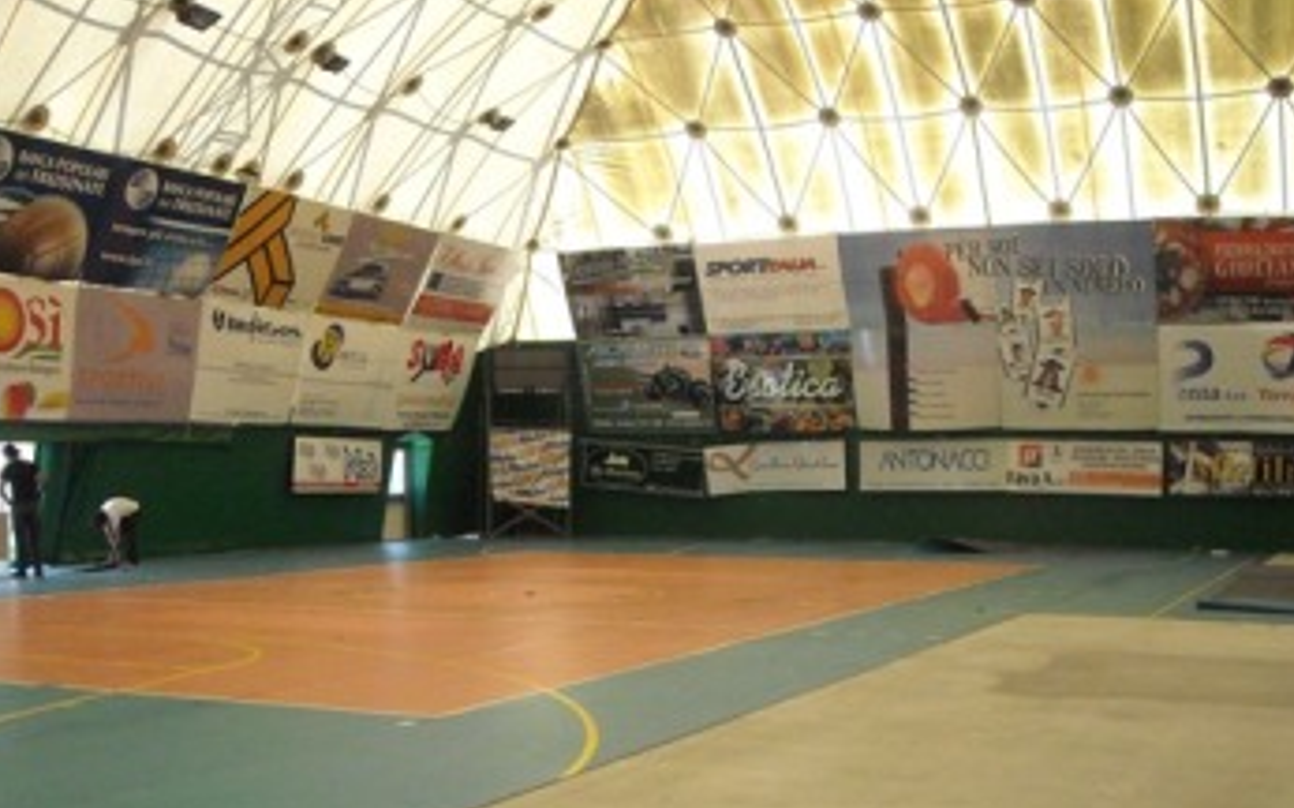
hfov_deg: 41.8
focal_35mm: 48
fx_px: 1692
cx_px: 583
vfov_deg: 26.5
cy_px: 621
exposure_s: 1/250
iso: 400
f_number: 2.8
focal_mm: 5.7
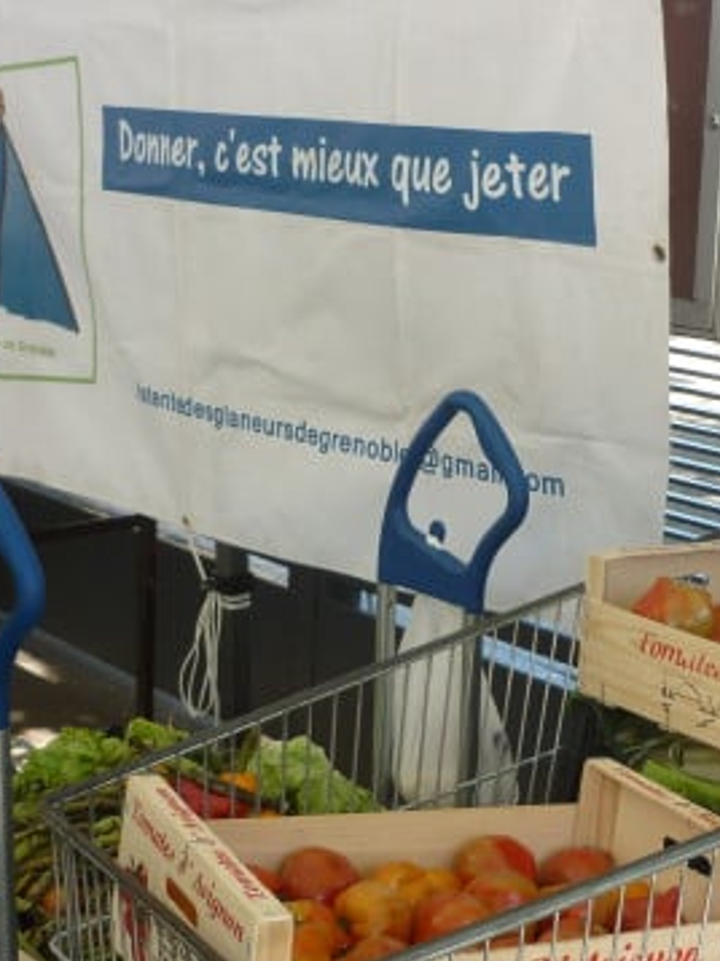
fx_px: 1666
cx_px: 446
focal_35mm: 60
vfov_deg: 32.2
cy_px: 438
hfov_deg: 24.3
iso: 80
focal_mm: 5.5
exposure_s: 1/100
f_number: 2.8
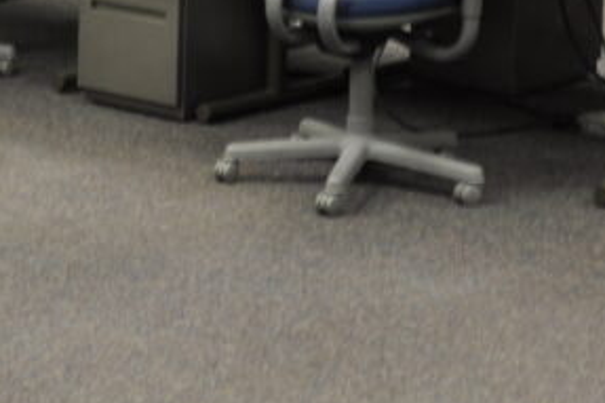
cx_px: 63
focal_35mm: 139
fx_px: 2335
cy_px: -137
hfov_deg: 14.6
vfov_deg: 9.7
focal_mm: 26
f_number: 4
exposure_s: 1/8
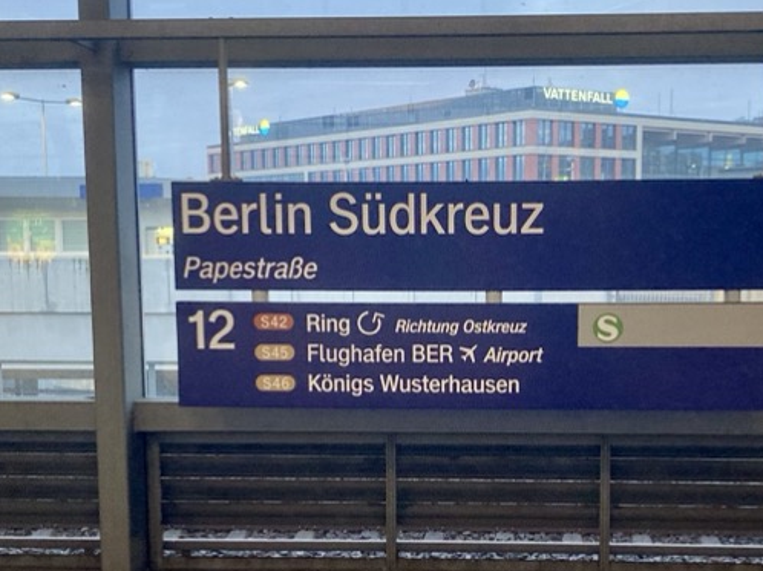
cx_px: 454
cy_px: 288
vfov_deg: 39.6
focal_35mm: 36
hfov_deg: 51.1
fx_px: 793
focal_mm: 3.99
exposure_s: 1/25
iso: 400
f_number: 1.8
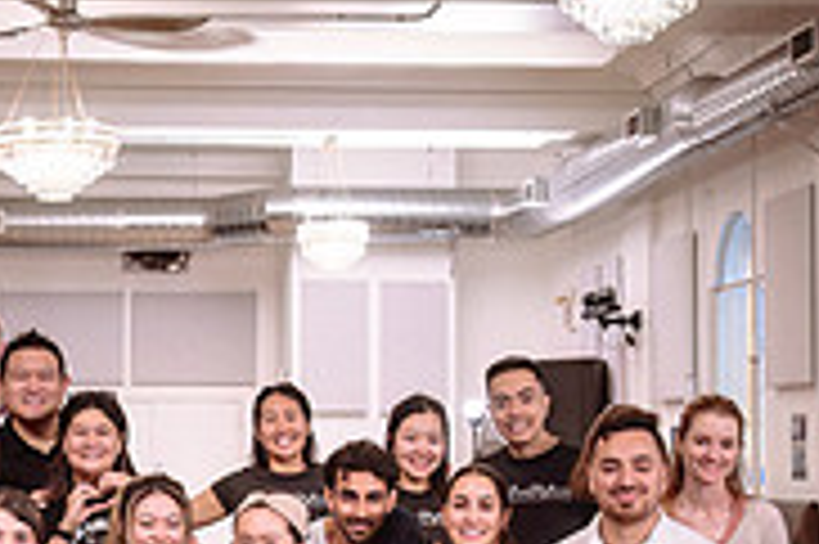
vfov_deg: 14.4
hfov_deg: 21.4
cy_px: 459
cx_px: 140
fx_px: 2137
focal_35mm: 94
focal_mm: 24
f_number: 2.8
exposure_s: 1/125
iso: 800
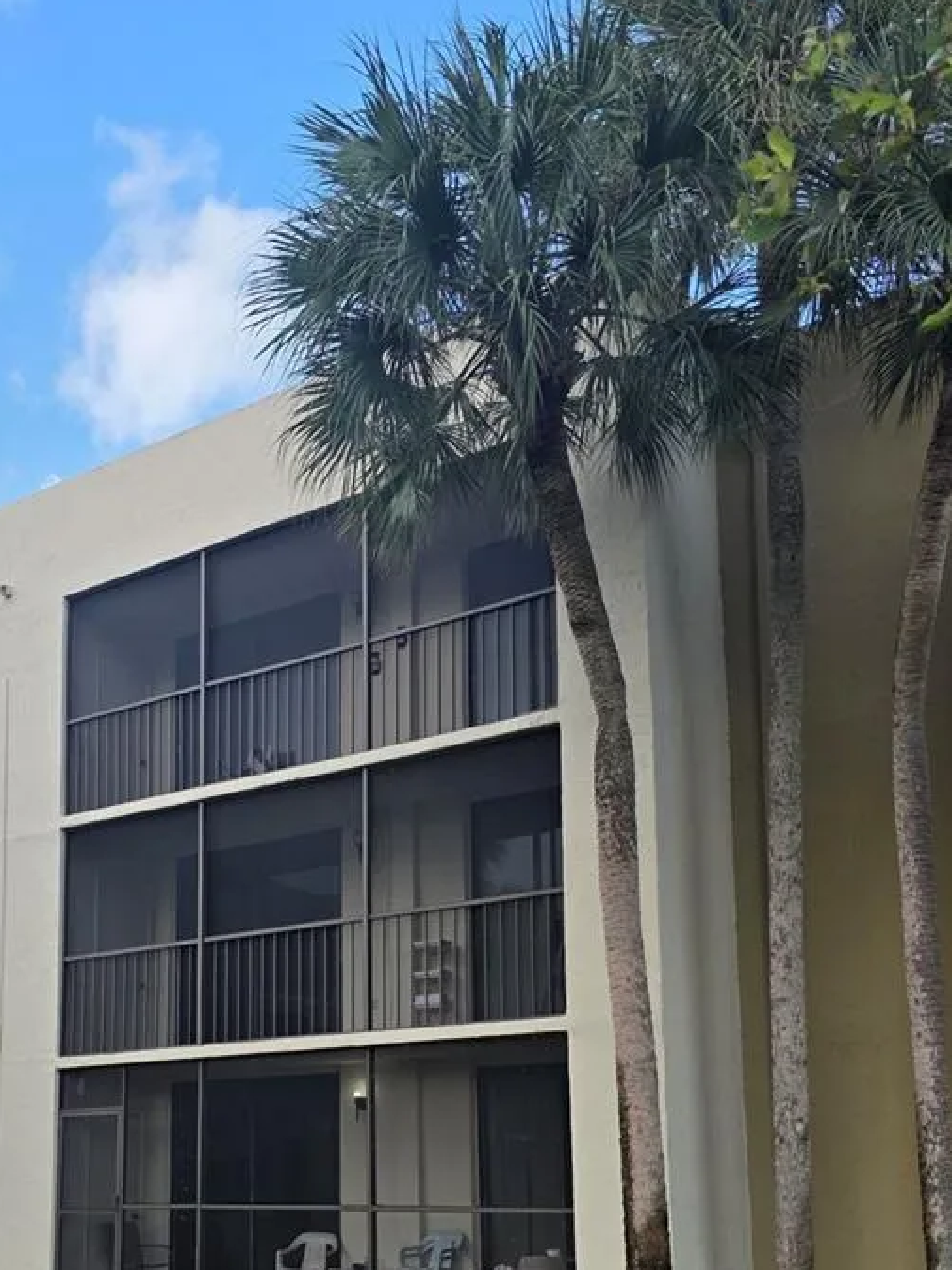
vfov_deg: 43.9
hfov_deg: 34.5
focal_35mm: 41
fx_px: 1503
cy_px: 987
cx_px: 262
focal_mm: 6.3
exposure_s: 1/1449
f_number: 1.7
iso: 80
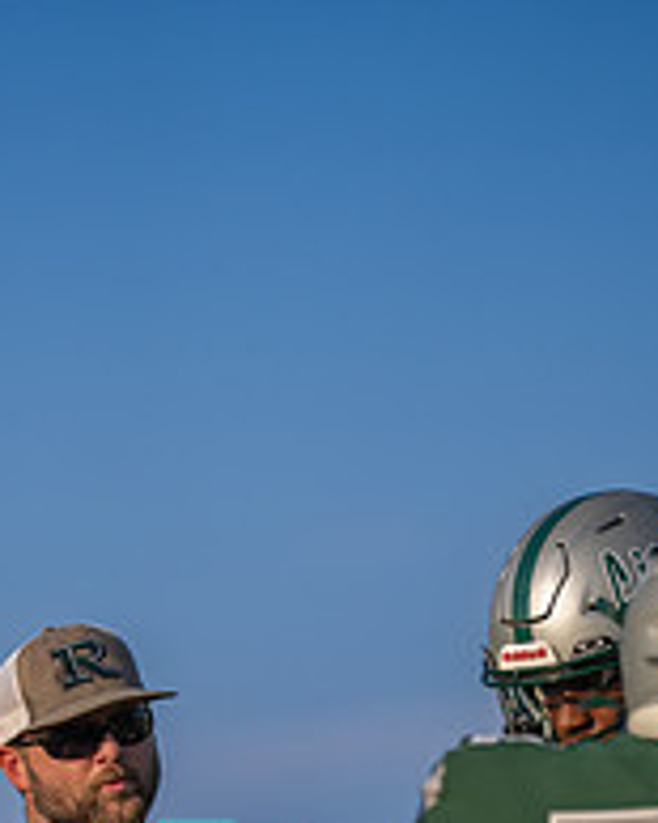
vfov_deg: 4.7
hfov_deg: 3.8
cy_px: 925
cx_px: 136
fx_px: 9988
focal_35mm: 410
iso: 100
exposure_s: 1/2000
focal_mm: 188
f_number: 2.8
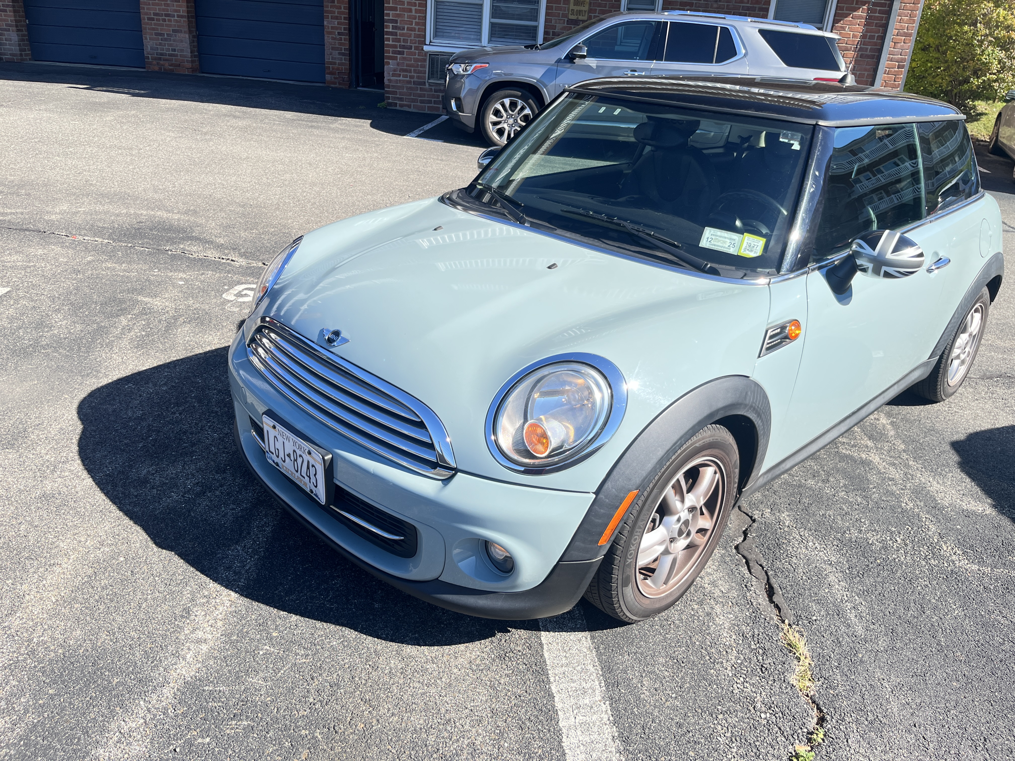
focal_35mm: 26
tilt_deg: -24.2
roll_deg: -3.8
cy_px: 380
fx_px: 762
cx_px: 508
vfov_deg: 53.1
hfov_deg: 67.3
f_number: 1.6
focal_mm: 5.1
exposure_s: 1/1175
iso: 50
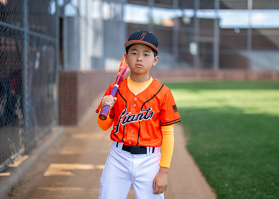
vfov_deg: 25.3
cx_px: 144
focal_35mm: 56
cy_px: 95
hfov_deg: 34.9
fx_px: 444
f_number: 1.2
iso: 125
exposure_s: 1/2000
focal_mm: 50
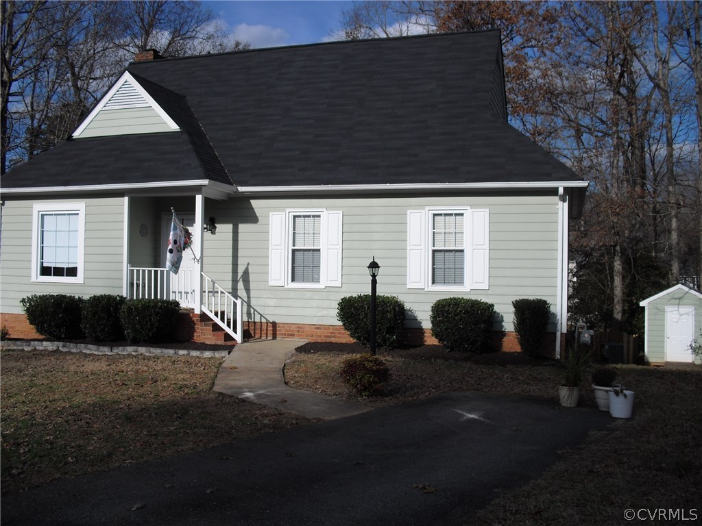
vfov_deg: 39.7
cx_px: 351
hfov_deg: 51.4
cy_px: 263
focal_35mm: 36
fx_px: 730
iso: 64
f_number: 7.8
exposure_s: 1/250
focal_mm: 6.3
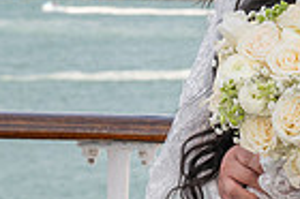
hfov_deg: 6.9
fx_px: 2422
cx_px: 566
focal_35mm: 291
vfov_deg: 4.7
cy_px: -25
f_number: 9
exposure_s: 1/200
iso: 200
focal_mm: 70
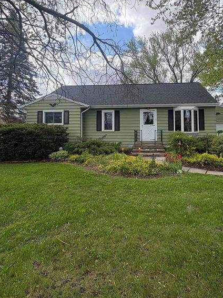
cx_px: 140
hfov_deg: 67.6
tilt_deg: +1.2
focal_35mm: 19
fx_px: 163
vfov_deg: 83.8
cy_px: 122
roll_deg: +0.1
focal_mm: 2.22
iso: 64
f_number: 2.2
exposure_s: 1/1048
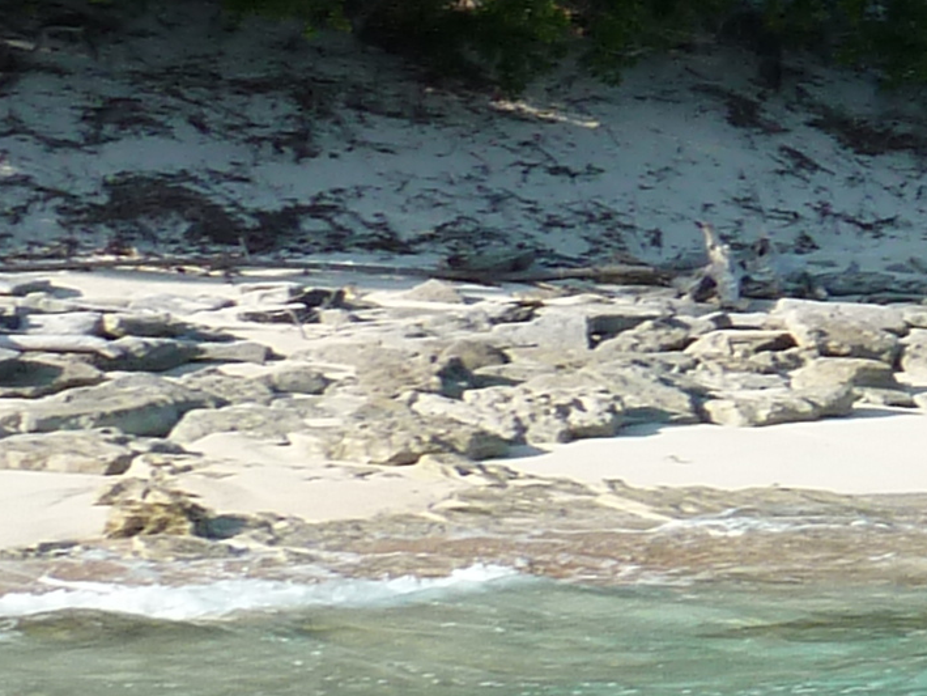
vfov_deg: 10.4
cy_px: -105
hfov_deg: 11.7
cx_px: 2159
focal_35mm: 141
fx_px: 3777
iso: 80
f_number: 4
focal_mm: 4.1
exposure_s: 1/250
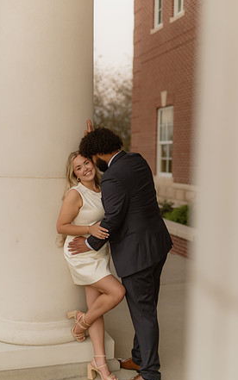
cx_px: 123
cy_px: 193
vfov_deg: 38.9
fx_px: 539
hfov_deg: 24.9
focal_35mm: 52
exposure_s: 1/250
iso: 250
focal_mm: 50
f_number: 1.4
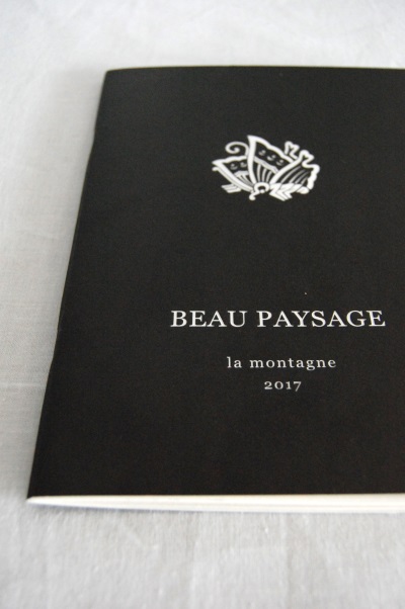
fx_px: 660
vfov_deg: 49.6
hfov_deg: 34.1
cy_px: 304
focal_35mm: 39
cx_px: 202
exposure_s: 1/20
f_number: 5.6
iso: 1600
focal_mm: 26
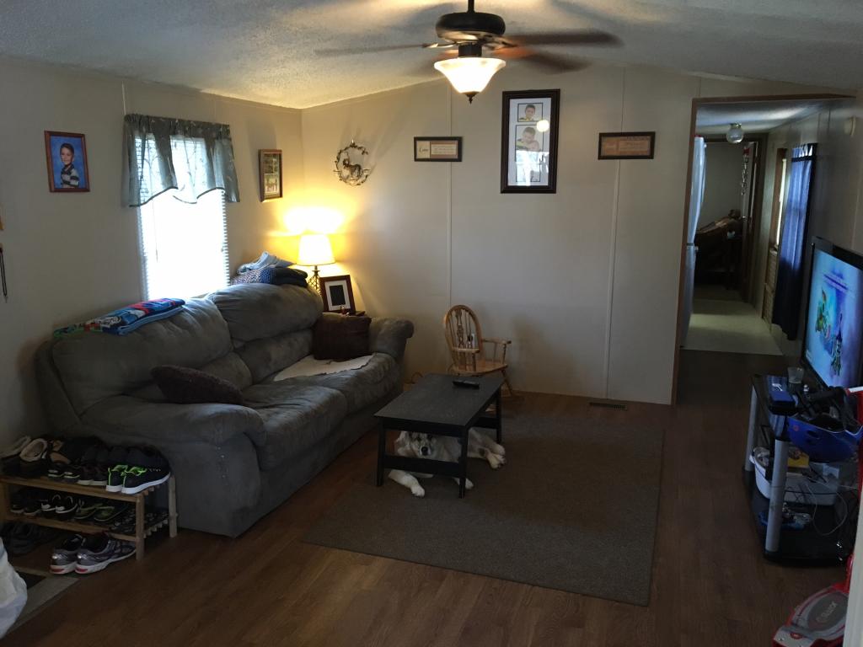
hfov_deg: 61.7
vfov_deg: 48.2
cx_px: 432
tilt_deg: -10.7
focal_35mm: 29
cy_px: 324
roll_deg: +0.4
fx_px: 723
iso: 200
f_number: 2.2
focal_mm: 4.15
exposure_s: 1/24
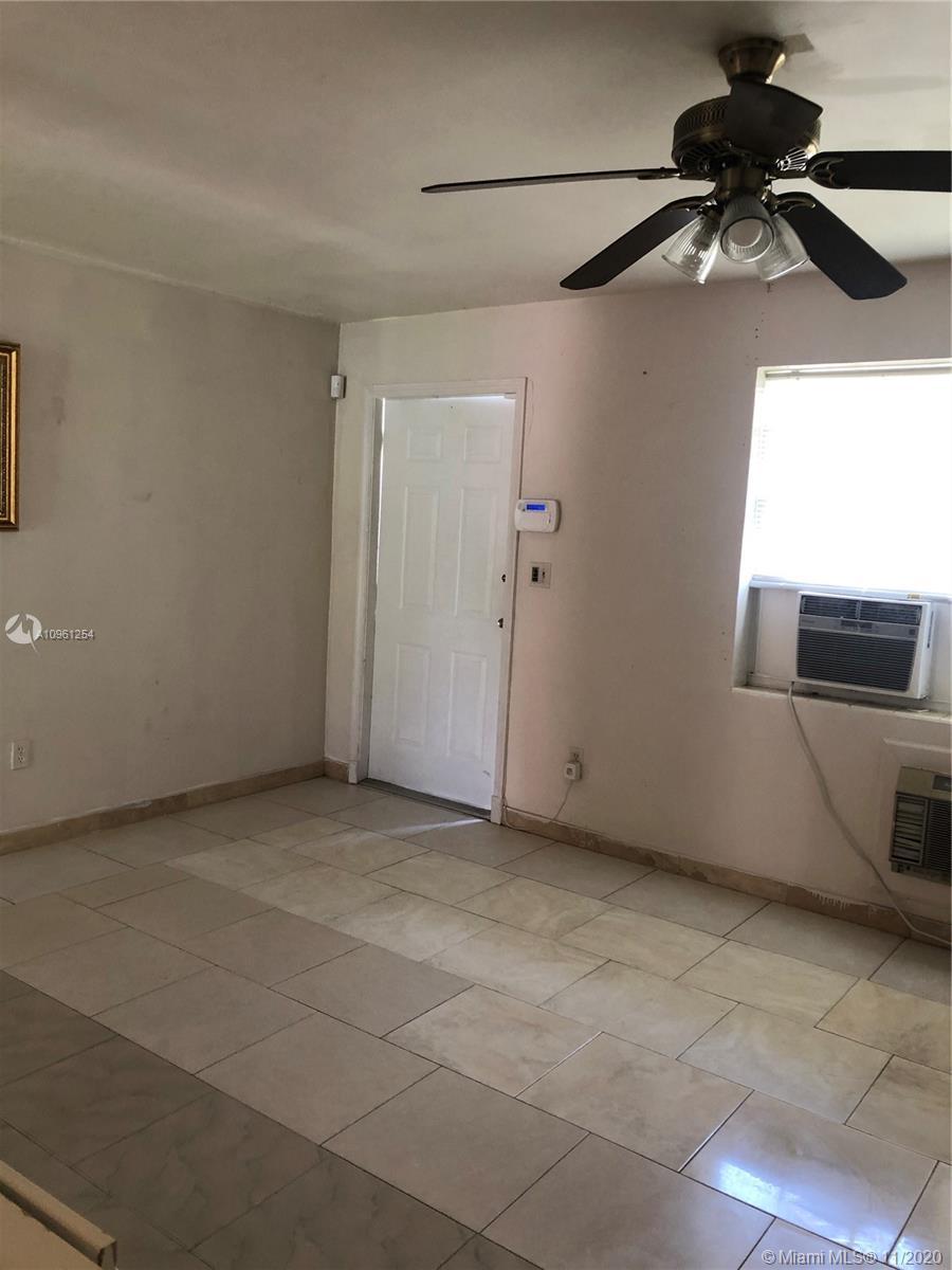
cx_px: 476
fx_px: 1027
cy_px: 635
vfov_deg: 63.4
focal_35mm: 28
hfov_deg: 49.7
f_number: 1.8
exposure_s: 1/15
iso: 40
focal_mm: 3.99
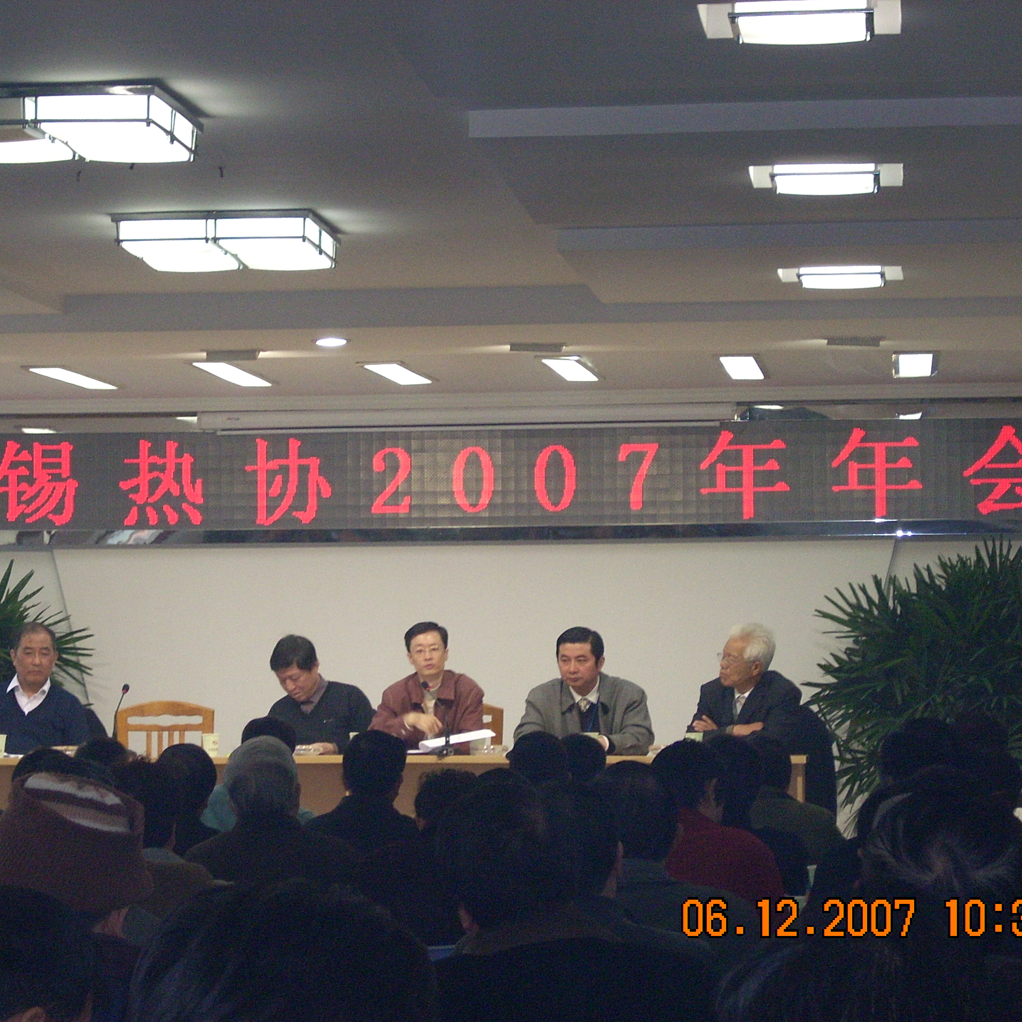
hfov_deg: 15.8
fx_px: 3674
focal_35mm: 110
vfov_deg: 15.8
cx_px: 432
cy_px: 511
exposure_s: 1/30
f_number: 4.7
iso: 259
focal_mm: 15.3
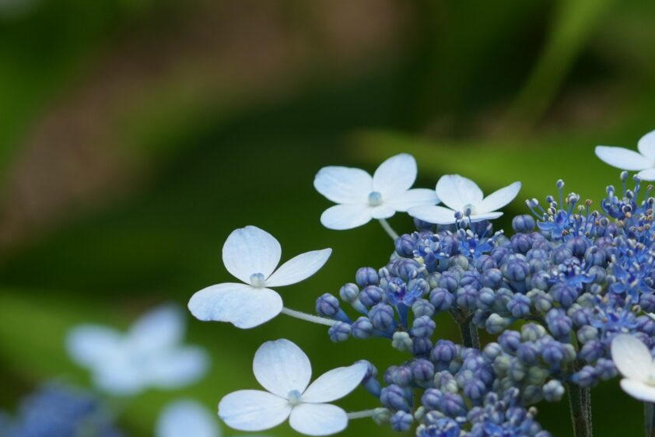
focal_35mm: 304
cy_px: 515
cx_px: 803
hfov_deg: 6.7
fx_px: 5533
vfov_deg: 4.5
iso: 640
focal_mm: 100
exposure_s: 1/500
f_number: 5.6
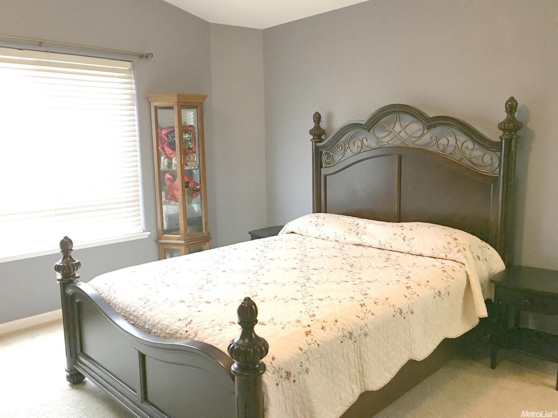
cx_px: 279
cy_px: 209
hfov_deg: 61.7
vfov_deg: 48.2
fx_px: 467
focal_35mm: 29
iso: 100
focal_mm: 4.15
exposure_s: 1/30
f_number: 2.2
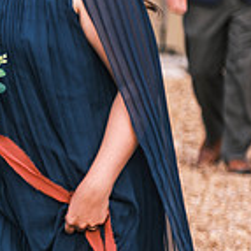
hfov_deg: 3.1
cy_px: 106
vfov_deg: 3.1
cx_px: -191
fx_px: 4692
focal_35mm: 572
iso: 400
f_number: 2.8
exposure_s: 1/500
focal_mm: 110.6
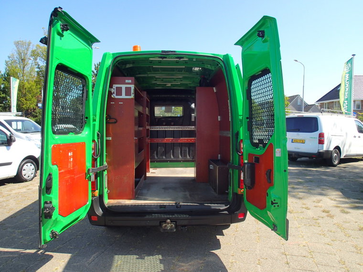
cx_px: 182
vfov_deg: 54.9
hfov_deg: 69.4
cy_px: 136
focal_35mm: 25
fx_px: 262
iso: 100
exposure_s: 1/800
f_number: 2.8
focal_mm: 4.5
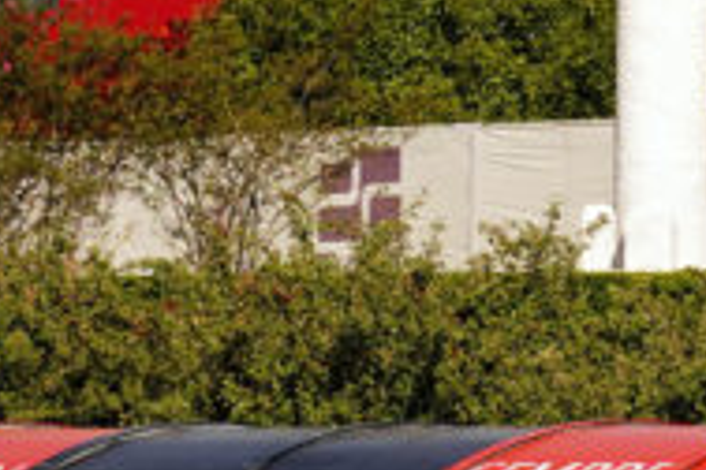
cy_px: 414
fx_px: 19296
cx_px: 1408
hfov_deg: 2.1
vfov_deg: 1.4
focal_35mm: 984
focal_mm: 155
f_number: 8
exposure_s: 1/1250
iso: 400
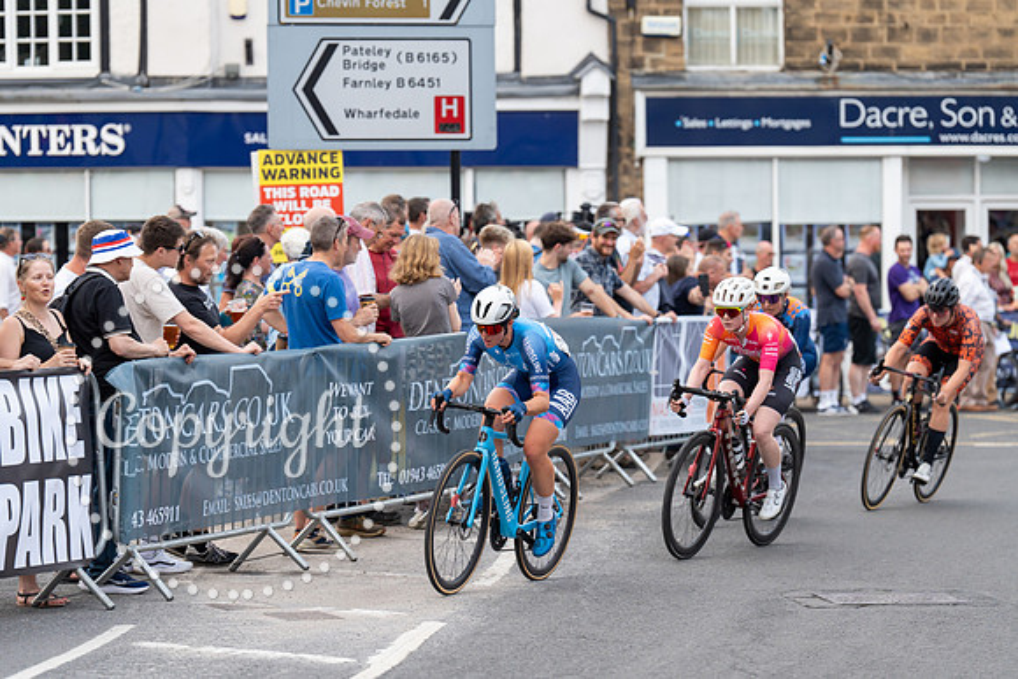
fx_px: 3818
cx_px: 509
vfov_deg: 10.2
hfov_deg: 15.2
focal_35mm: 135
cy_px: 340
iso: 500
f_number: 3.2
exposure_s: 1/1000
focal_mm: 135
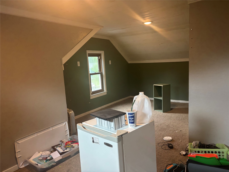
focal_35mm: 26
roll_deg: +3.8
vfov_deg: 53.1
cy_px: 86
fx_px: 172
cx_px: 114
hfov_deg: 67.3
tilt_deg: -7.5
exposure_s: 1/60
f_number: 1.6
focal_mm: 5.96
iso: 250
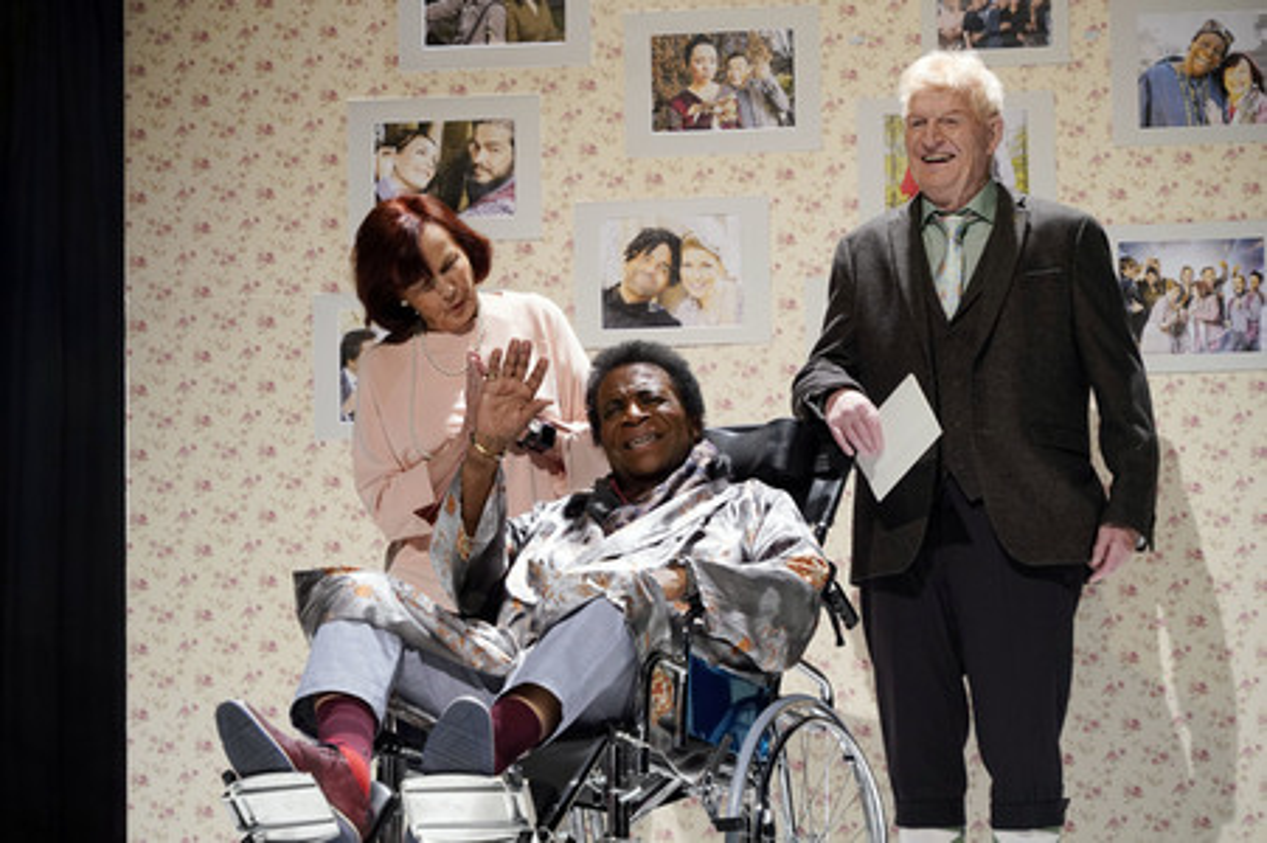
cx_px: 634
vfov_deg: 11.0
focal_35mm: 125
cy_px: 422
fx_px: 4396
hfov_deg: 16.4
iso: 2000
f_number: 5.6
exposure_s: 1/160
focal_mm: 125
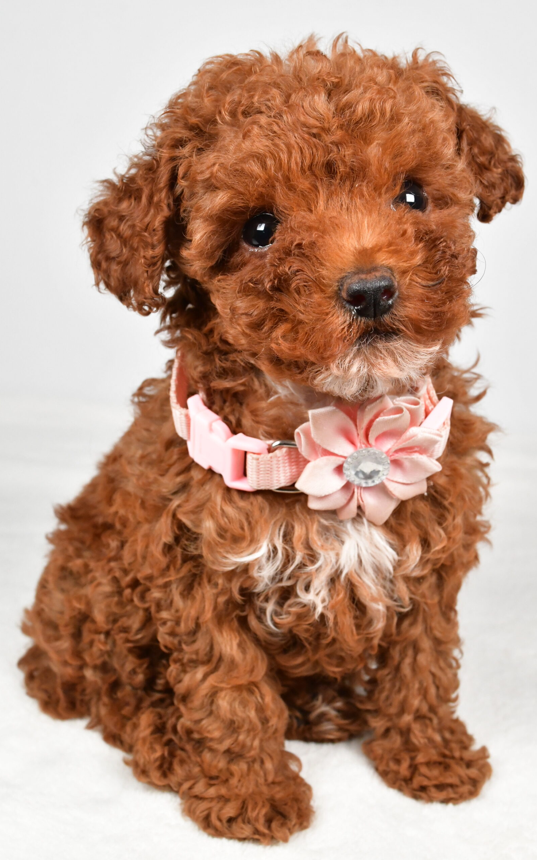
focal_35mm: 43
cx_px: 286
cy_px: 429
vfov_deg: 46.2
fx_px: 1007
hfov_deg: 29.9
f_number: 11
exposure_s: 1/640
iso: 4000
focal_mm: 28
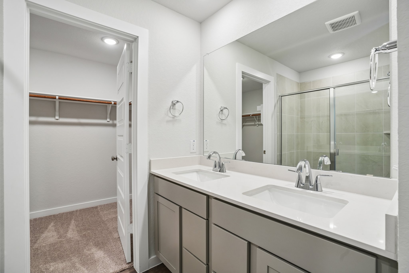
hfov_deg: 96.7
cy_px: 136
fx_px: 182
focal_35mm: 16
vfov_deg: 73.7
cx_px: 204
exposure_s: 1/20
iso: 400
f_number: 8
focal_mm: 16
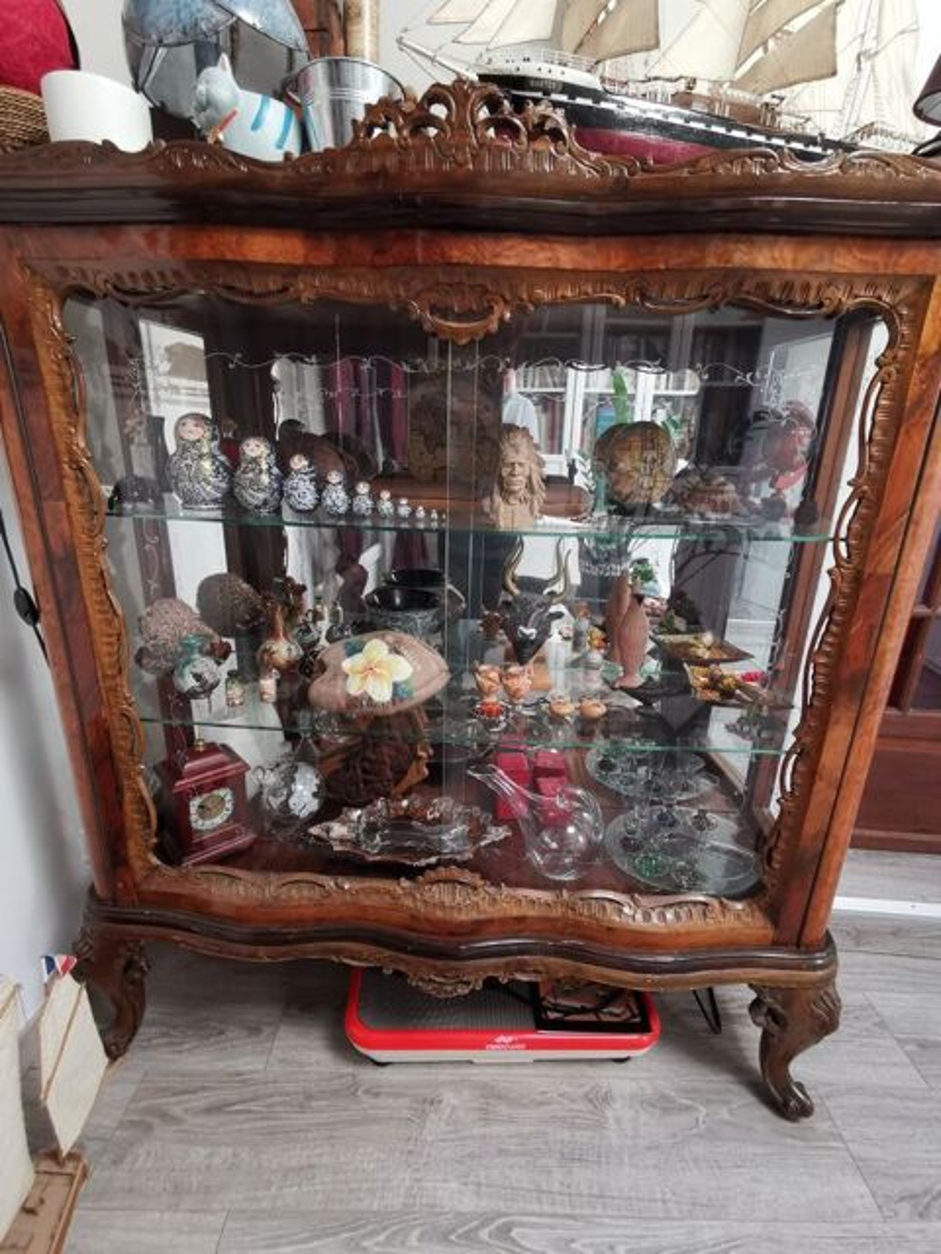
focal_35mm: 16
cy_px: 627
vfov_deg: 94.5
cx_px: 470
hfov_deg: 78.1
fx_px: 580
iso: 320
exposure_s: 1/50
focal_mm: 2.35
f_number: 2.2
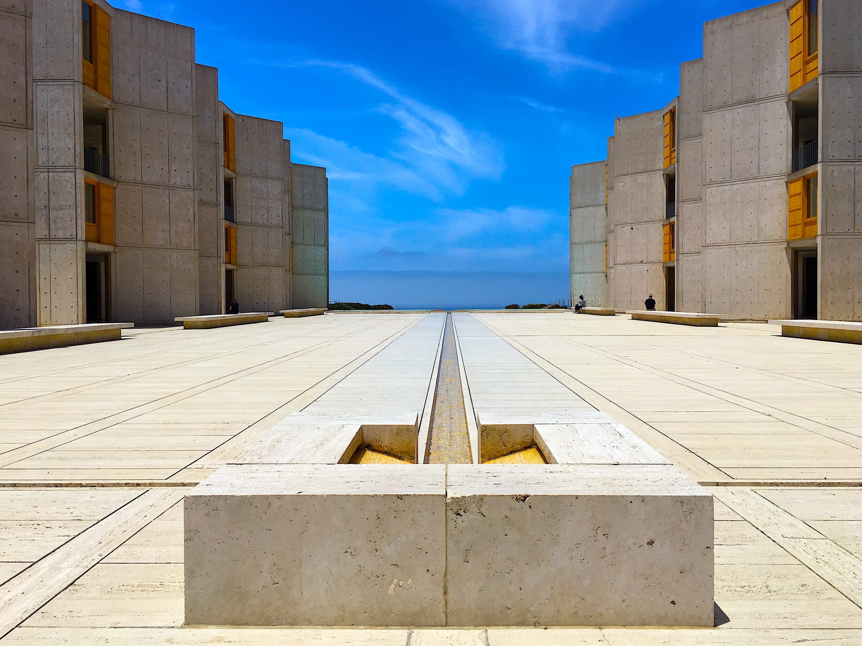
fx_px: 747
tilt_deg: -1.0
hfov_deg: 60.0
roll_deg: +0.2
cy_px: 317
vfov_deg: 46.8
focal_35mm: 30
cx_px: 443
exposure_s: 1/3344
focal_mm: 4.15
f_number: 2.2
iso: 25
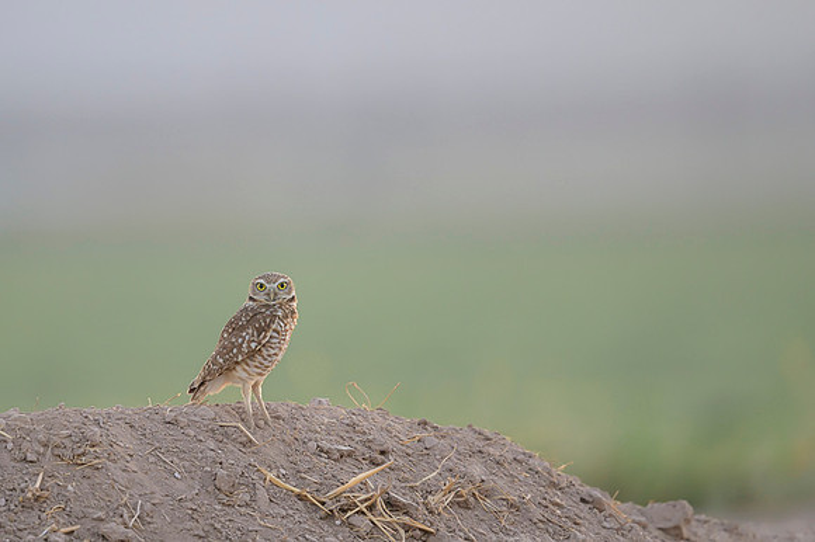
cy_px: 235
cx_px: 314
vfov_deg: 2.0
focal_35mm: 688
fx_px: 15573
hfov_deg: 3.0
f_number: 4
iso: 1000
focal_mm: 560
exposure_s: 1/160
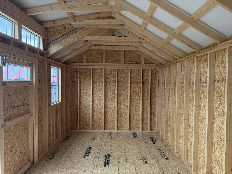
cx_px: 116
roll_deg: -2.8
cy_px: 87
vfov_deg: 56.8
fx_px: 161
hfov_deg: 71.6
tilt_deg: -1.3
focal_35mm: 24
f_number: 1.78
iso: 200
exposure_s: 1/210
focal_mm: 6.76
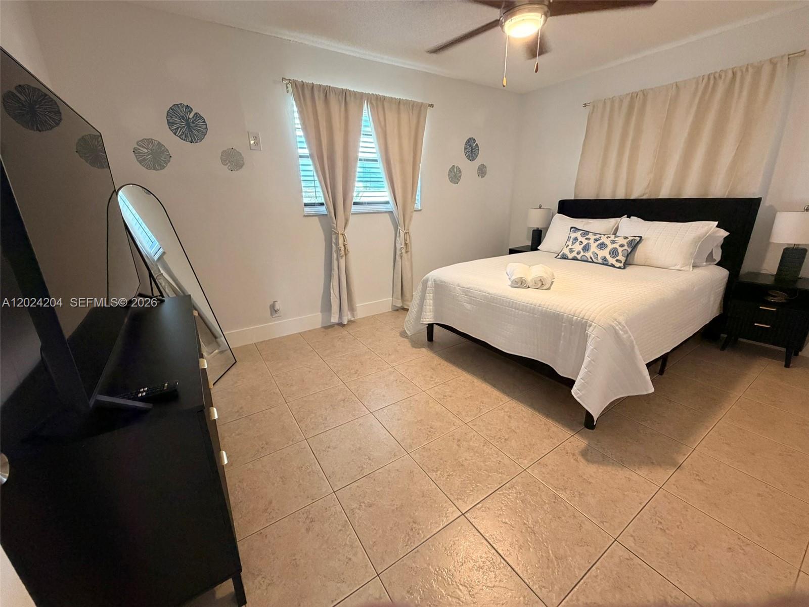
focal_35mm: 14
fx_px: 327
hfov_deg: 102.1
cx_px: 404
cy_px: 304
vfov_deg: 85.7
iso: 400
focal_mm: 2.22
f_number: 2.2
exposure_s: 1/60
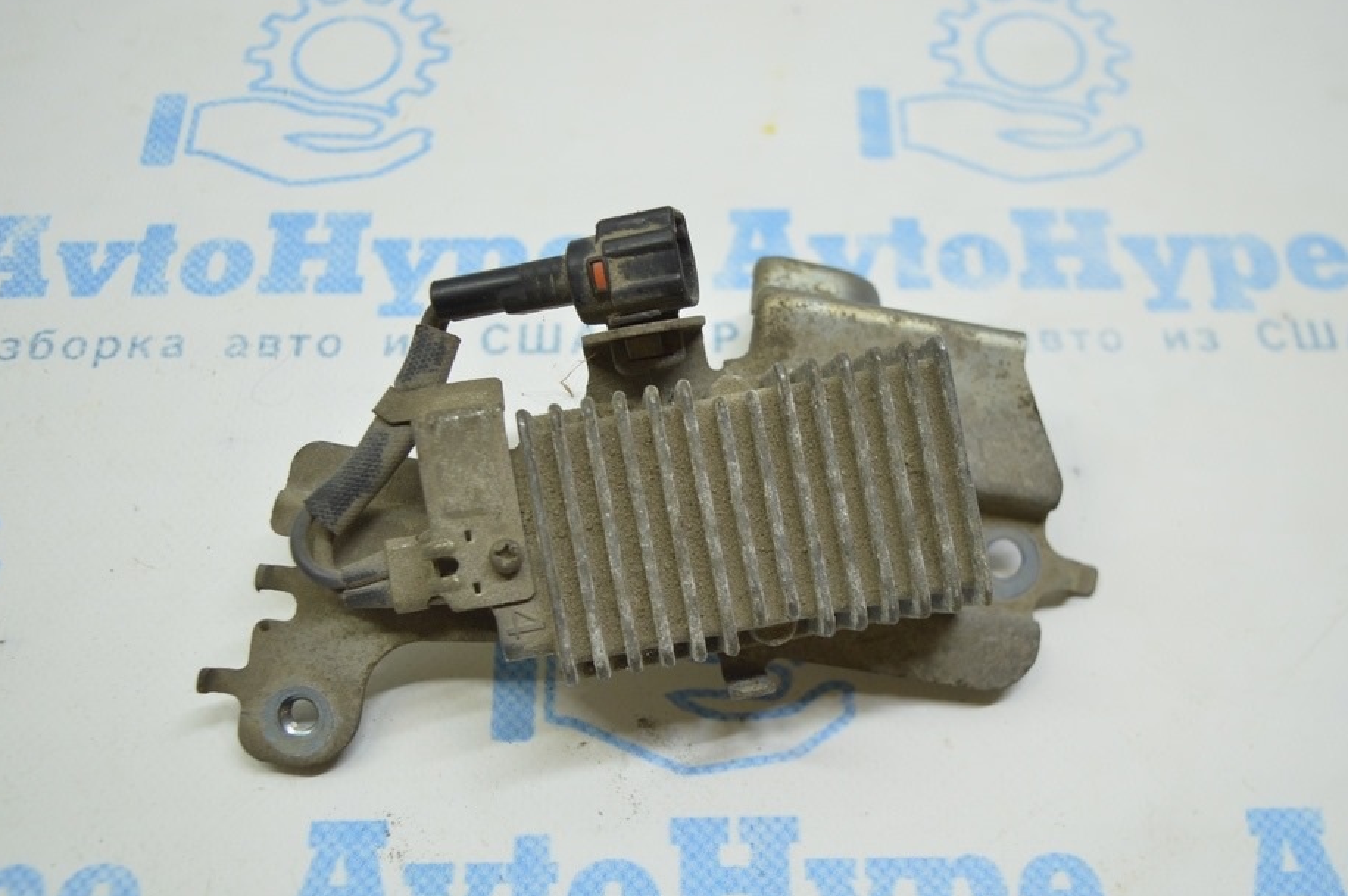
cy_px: 494
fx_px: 1442
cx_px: 689
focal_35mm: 39
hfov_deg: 50.1
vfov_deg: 34.5
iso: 400
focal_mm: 23
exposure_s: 1/60
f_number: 3.8
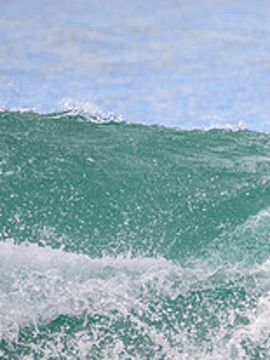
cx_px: 481
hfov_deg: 0.7
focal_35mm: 2156
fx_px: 22445
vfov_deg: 0.9
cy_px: 236
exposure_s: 1/2000
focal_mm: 800
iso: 2800
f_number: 13
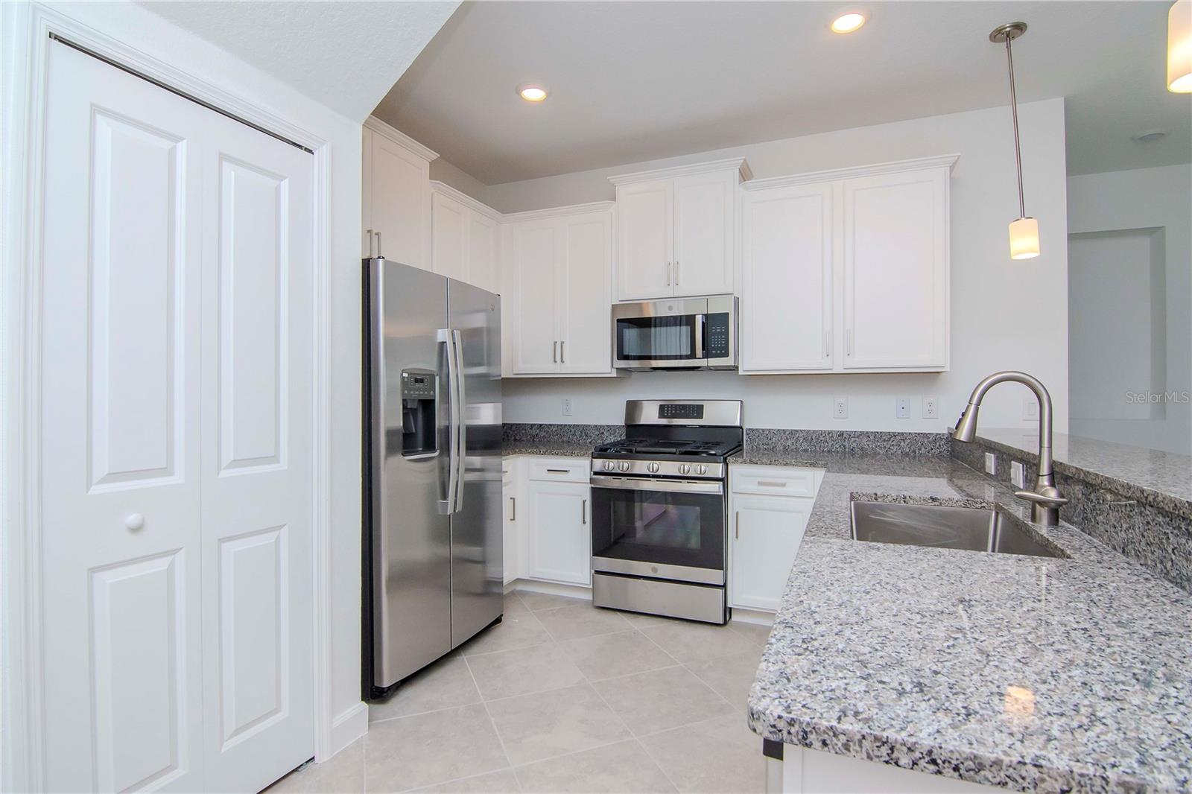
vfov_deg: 72.0
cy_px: 397
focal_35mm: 16
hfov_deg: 95.0
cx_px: 596
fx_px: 546
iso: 640
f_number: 8
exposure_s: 1/160
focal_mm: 11
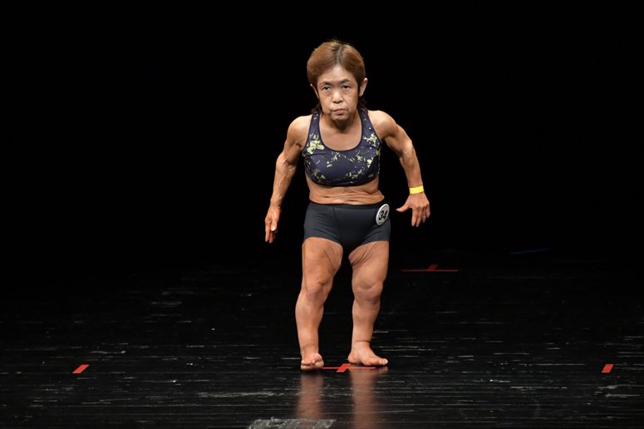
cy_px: 214
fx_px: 8046
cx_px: 322
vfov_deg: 3.1
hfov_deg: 4.6
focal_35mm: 450
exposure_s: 1/400
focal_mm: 300
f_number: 5.6
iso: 3200
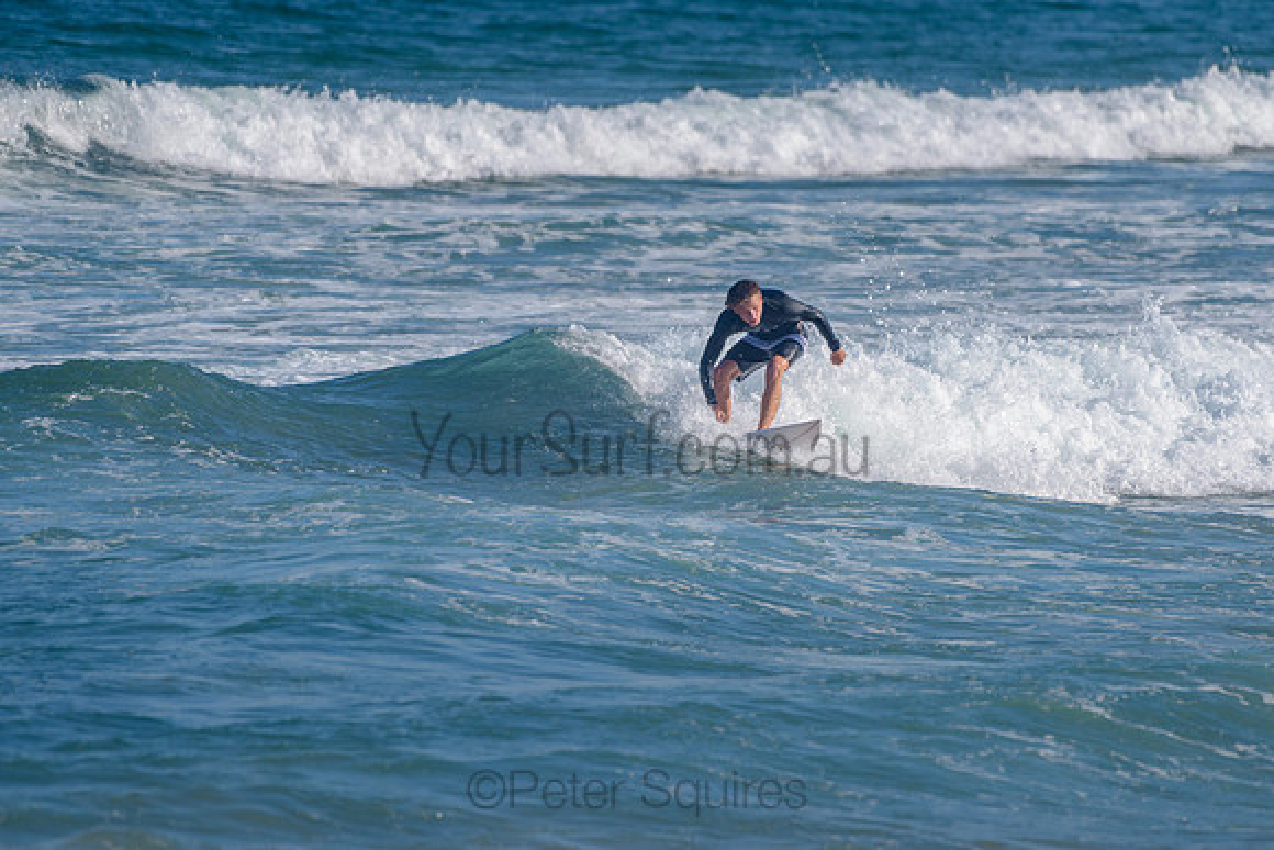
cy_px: 405
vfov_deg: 2.2
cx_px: 686
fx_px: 21705
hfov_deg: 3.4
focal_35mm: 613
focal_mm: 500
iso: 140
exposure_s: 1/2000
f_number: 5.6
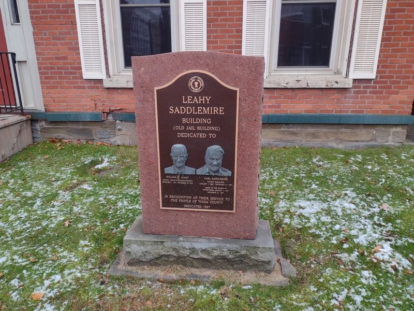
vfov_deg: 51.4
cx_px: 207
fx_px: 323
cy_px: 156
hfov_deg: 65.3
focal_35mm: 27
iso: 114
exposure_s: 1/60
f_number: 1.7
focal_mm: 4.71
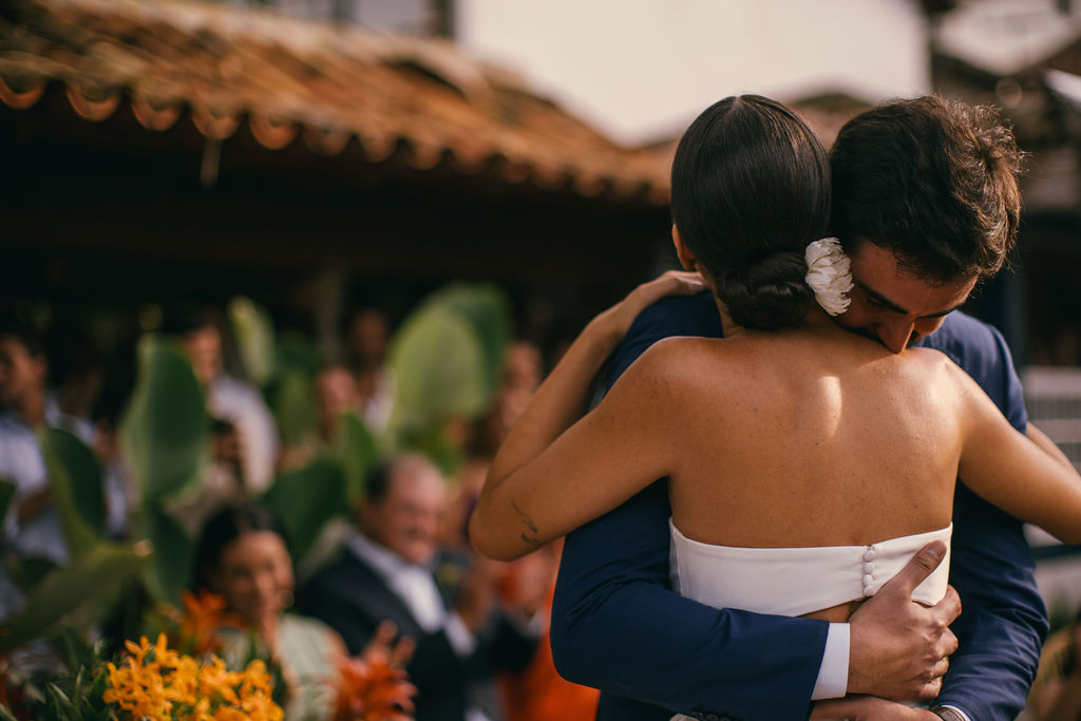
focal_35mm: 57
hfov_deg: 35.2
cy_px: 409
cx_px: 613
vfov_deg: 23.9
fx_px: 1703
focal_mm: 50
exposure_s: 1/2000
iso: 64
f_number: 1.6
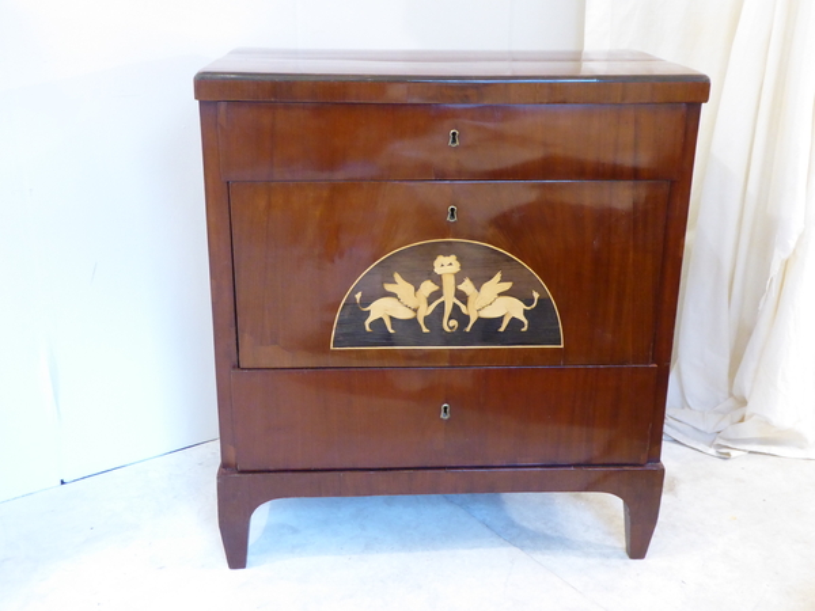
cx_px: 408
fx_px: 871
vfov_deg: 38.7
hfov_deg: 50.1
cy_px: 306
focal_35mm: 37
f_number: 3.7
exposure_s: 1/4
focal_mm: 6.7
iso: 640
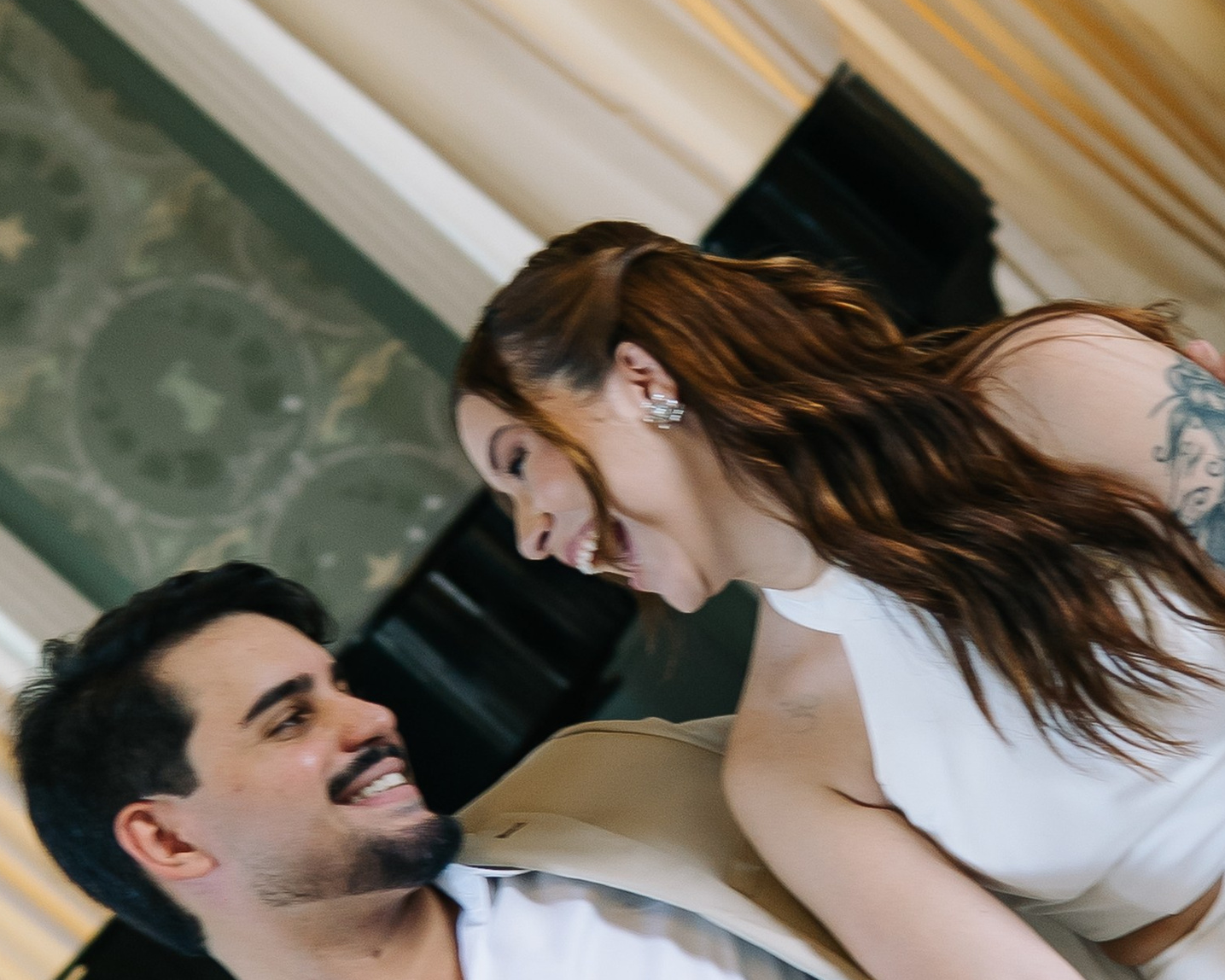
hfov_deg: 17.0
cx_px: 778
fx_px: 4097
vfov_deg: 13.5
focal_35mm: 113
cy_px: 845
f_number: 2.5
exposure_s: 1/125
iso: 320
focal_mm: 30
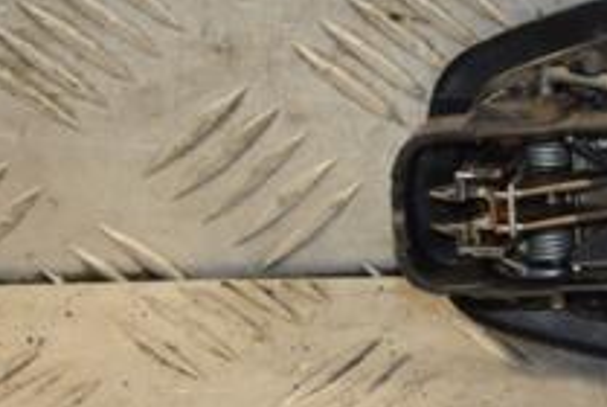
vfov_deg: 4.6
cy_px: 90
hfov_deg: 6.8
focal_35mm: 301
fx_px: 5082
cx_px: 836
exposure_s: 1/160
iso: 800
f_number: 5.3
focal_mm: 70
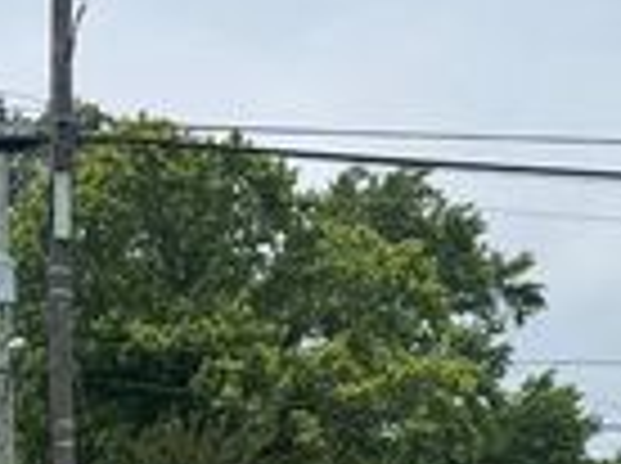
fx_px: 1558
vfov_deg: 15.8
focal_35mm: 87
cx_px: 162
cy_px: 655
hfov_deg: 22.4
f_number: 1.78
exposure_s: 1/4950
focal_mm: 6.76
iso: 80
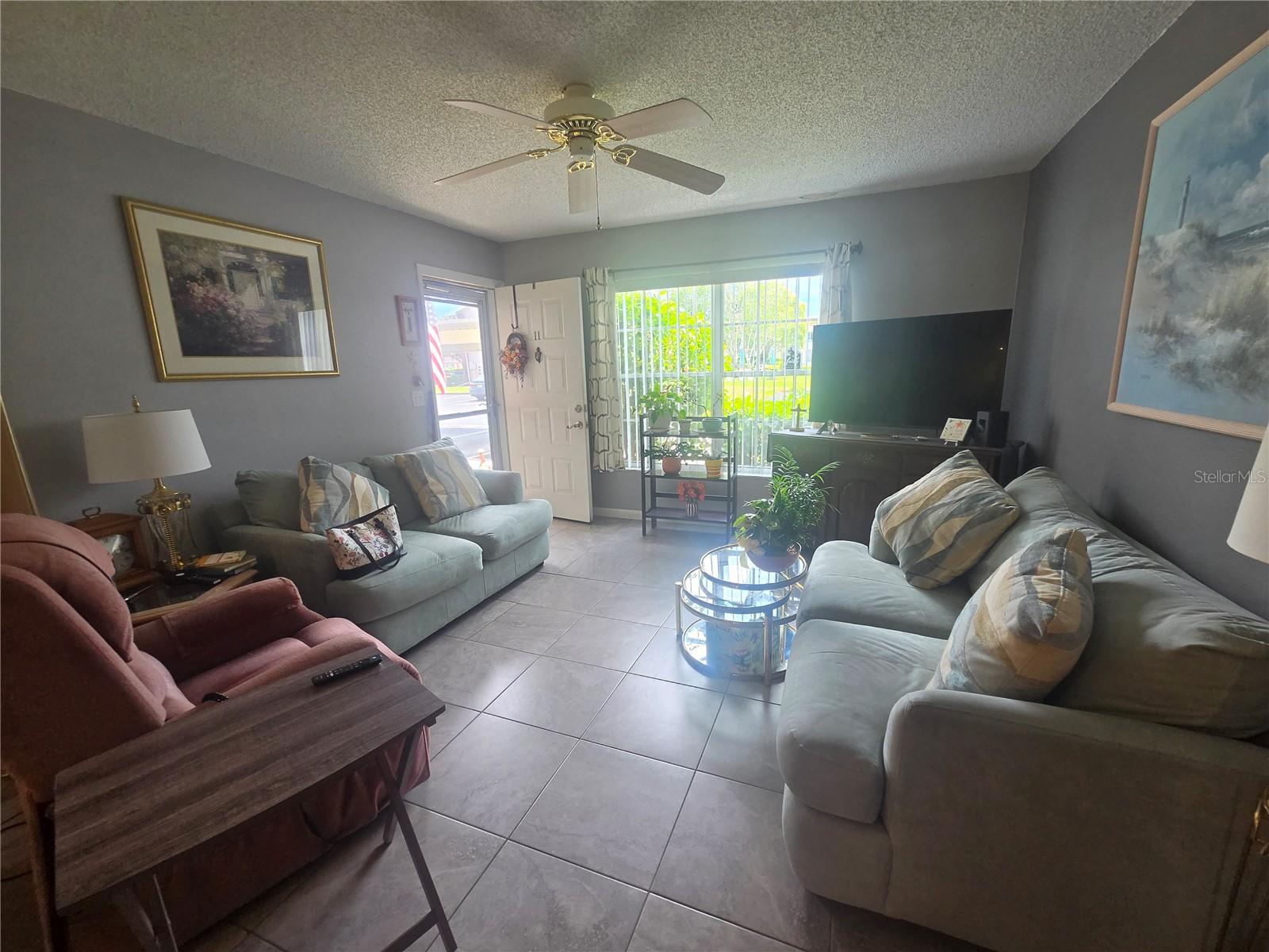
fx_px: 477
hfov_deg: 106.2
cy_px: 476
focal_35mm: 13
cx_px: 634
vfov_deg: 89.9
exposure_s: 1/120
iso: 160
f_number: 2.2
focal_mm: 2.2
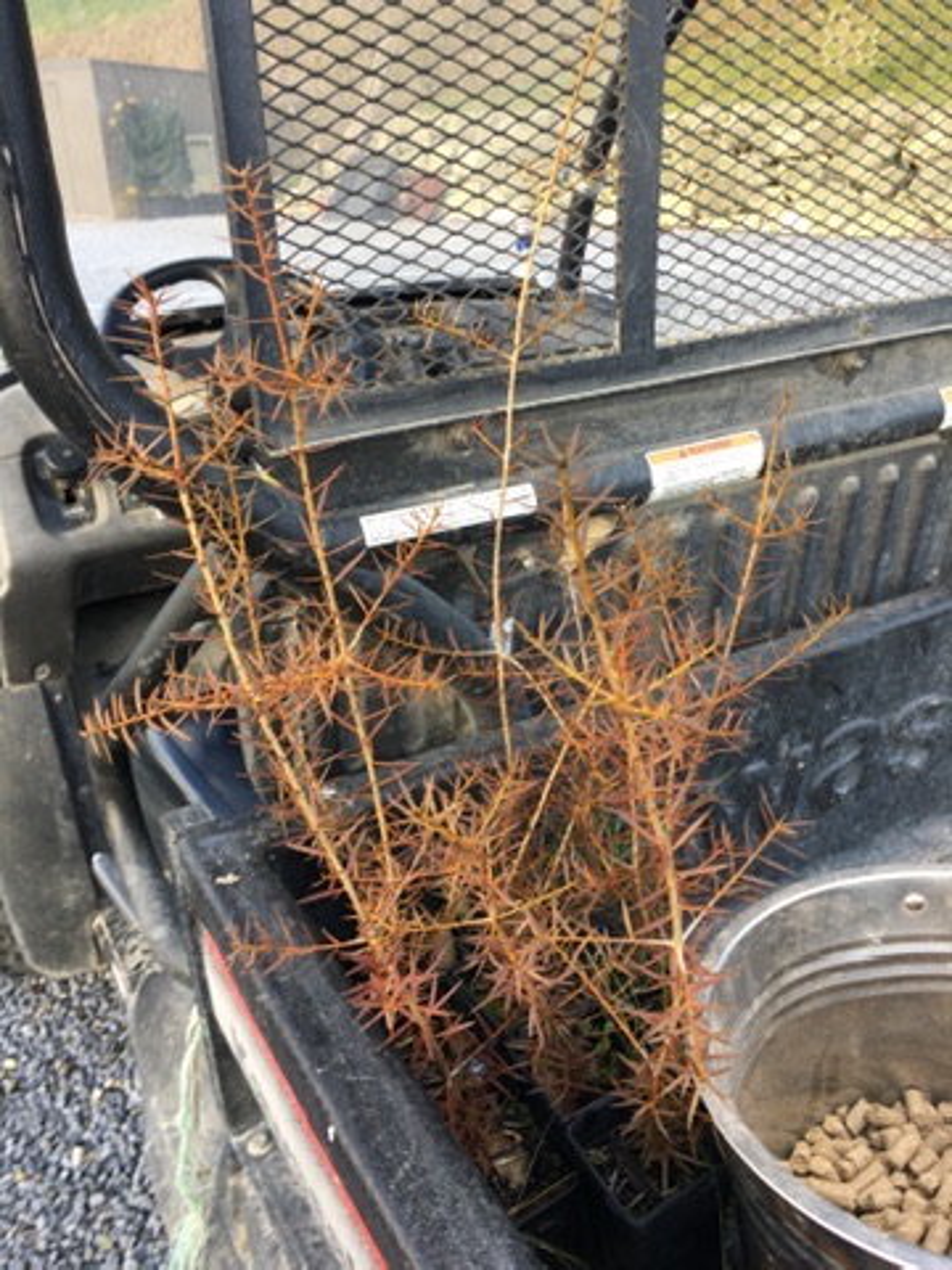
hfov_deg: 48.2
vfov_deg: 61.7
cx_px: 476
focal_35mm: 29
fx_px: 1063
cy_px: 635
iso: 25
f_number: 2.2
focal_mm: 4.15
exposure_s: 1/50
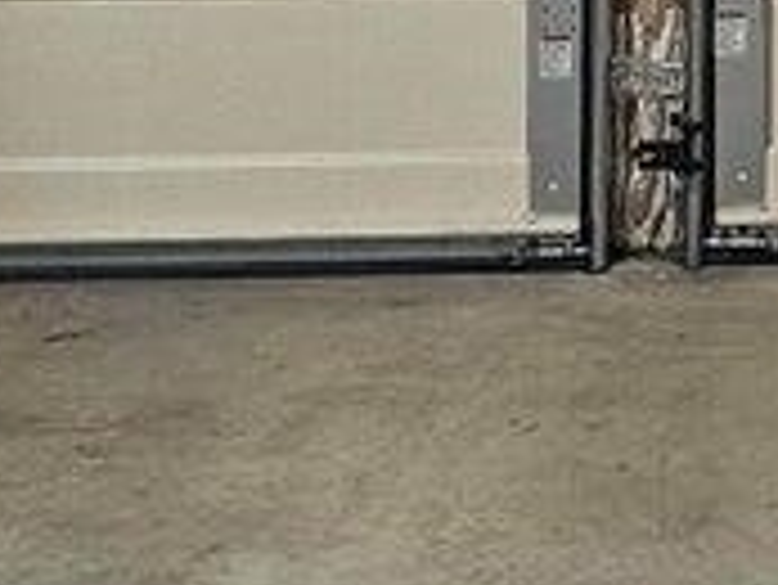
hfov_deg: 10.6
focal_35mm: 181
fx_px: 4071
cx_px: 1055
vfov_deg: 7.9
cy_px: -495
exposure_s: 1/120
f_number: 1.7
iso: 320
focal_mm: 6.3
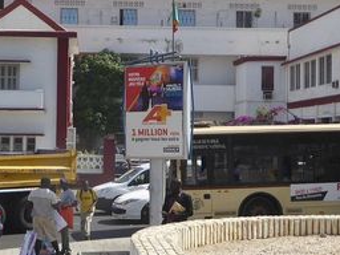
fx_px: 982
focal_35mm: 100
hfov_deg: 19.6
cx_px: 120
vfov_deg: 14.8
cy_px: 121
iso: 80
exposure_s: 1/800
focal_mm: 5.4
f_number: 3.5
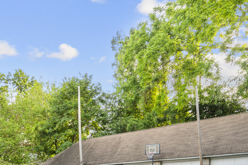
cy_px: 189
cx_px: 70
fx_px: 269
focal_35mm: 39
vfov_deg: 30.1
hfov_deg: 48.2
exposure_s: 1/2.5
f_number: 9
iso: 200
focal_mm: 16
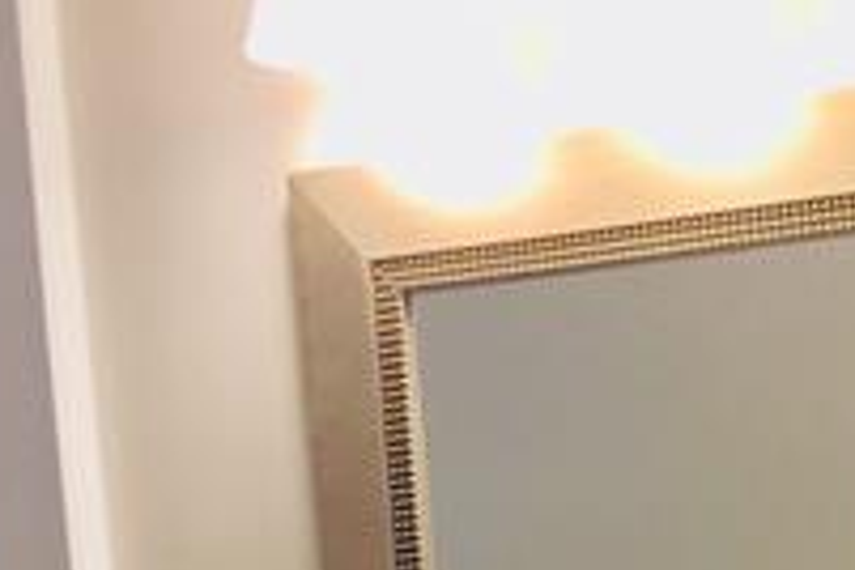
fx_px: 2731
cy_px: 1285
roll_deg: +2.8
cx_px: 838
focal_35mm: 115
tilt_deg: -8.8
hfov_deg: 17.4
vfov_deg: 10.5
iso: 32
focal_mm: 4.15
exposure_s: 1/60
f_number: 2.2
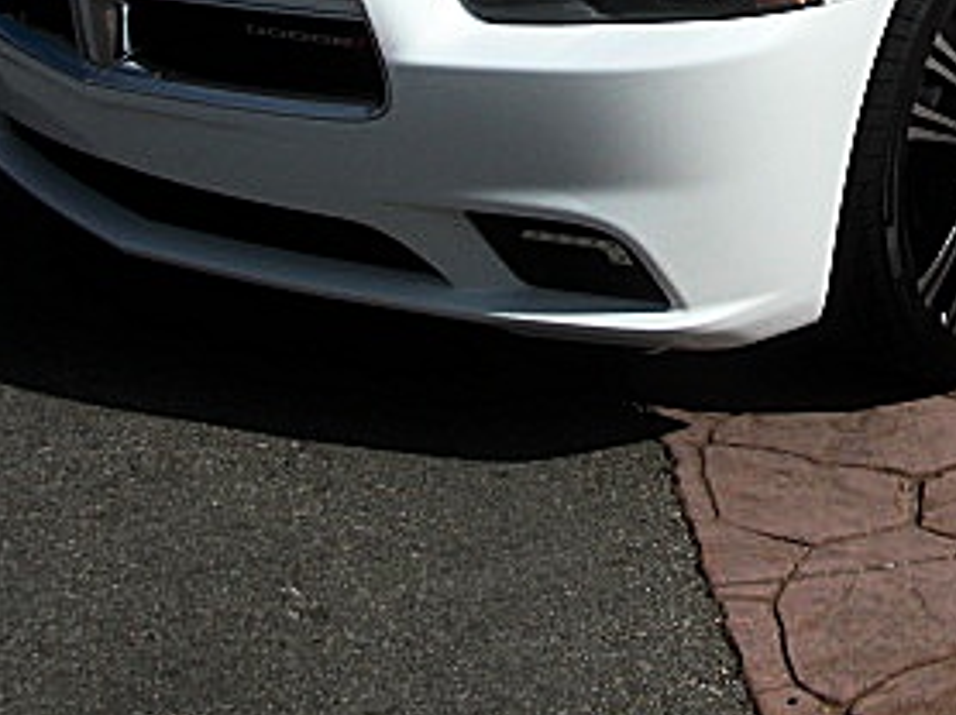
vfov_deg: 17.2
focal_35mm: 83
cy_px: -45
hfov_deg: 22.8
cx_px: 922
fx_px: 2290
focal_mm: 6.3
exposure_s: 1/250
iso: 50
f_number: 7.9
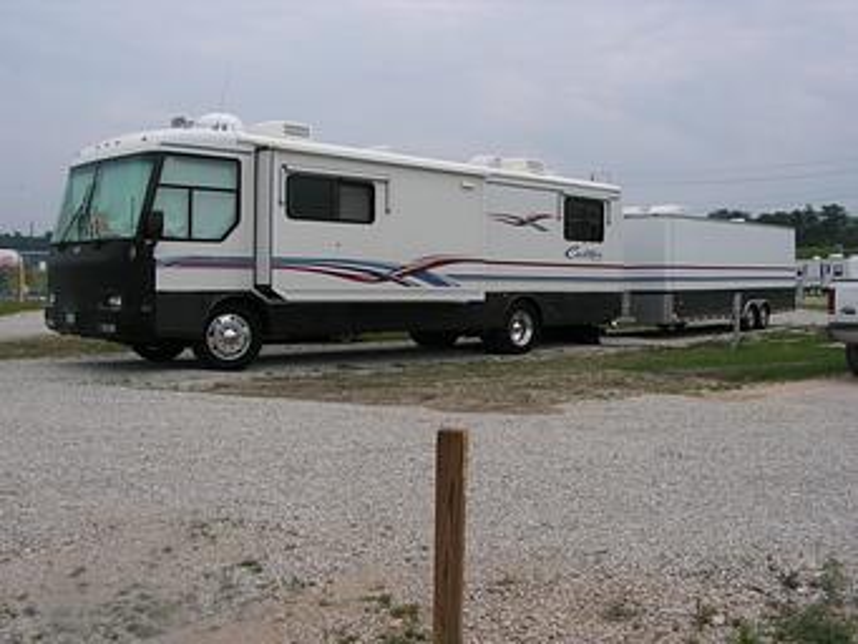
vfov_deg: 39.7
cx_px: 429
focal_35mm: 36
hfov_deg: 51.3
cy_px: 322
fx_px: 893
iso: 50
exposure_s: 1/400
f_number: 4.8
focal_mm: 6
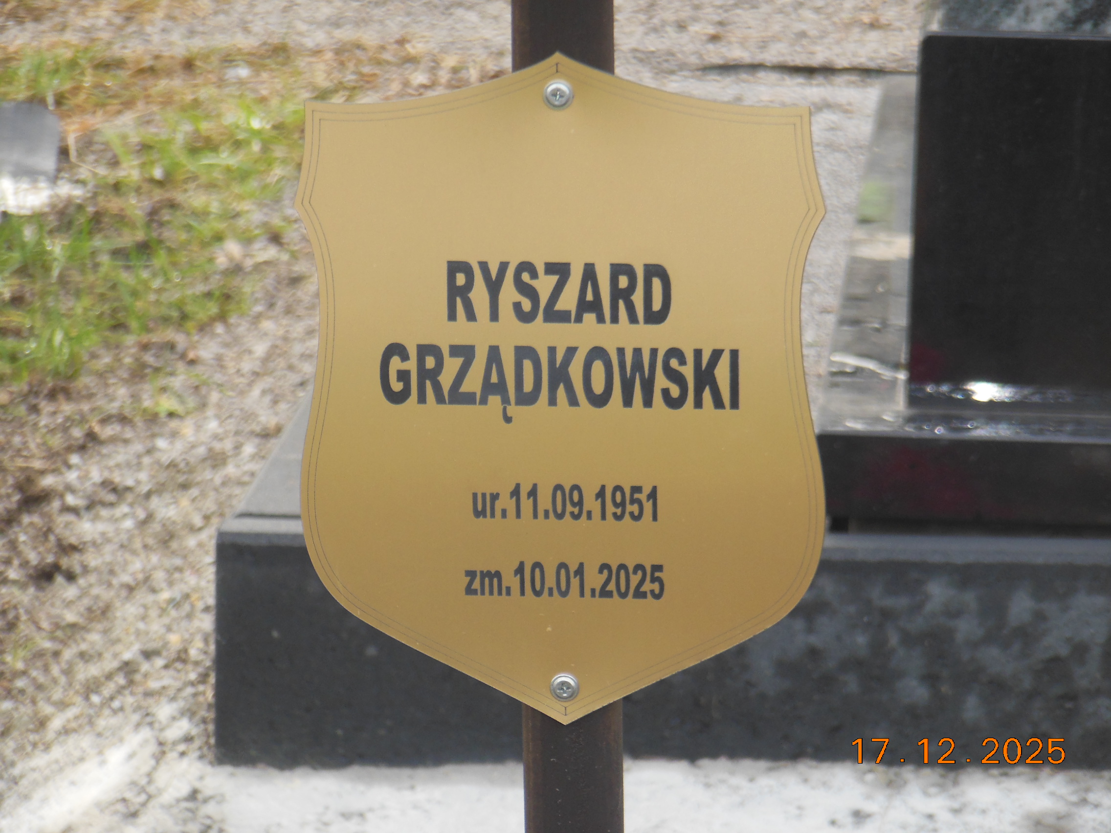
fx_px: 8024
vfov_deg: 5.9
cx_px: 556
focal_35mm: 250
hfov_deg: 7.9
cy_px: 416
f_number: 5.8
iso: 200
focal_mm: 45
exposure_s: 1/60
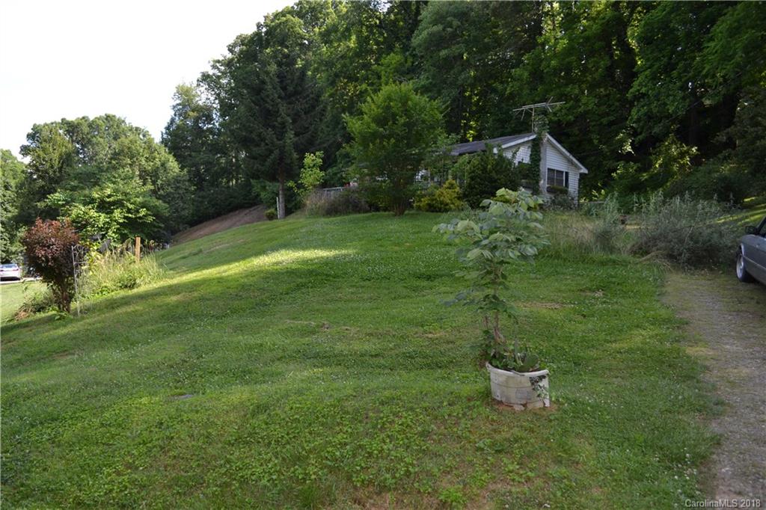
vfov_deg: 47.9
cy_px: 255
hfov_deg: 67.4
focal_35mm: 27
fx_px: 574
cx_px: 383
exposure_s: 1/200
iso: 100
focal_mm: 18
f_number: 4
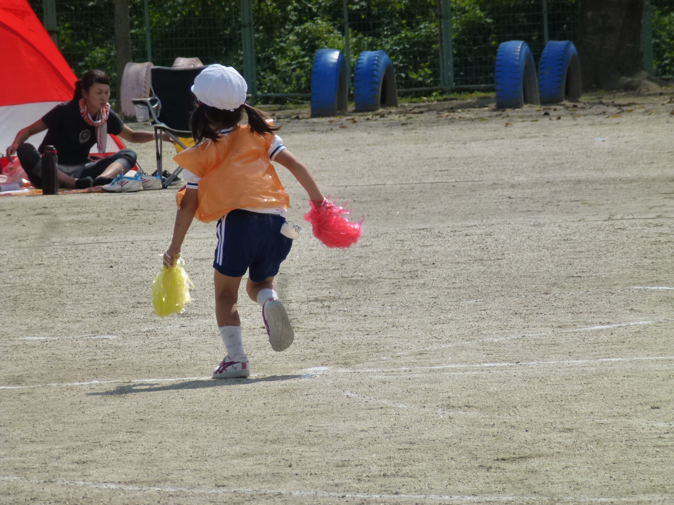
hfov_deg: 5.2
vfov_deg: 3.9
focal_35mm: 384
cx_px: 337
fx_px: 7477
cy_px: 252
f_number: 5.9
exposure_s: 1/800
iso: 160
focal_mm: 68.8
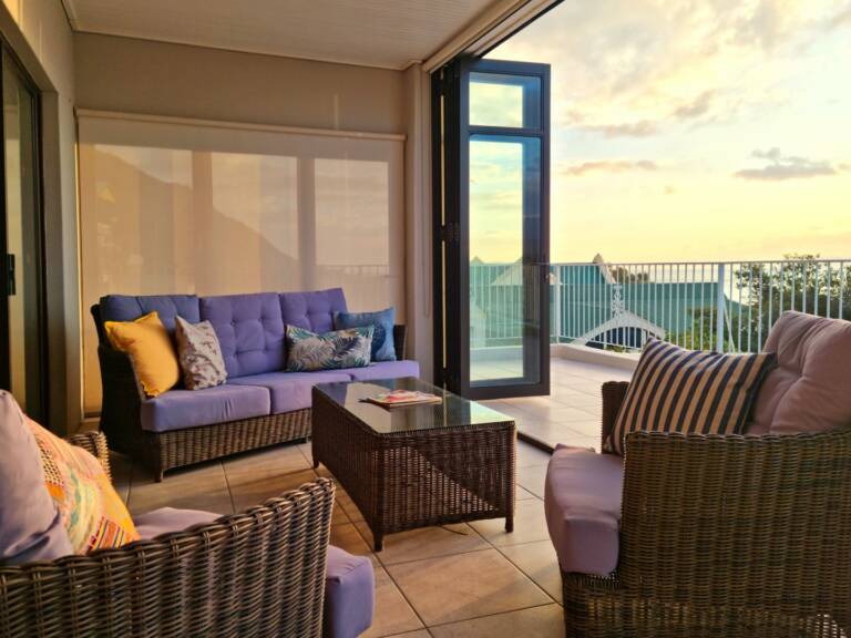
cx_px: 426
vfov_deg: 51.4
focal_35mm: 27
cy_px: 319
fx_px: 664
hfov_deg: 65.3
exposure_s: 1/208
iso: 25
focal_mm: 5.9
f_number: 2
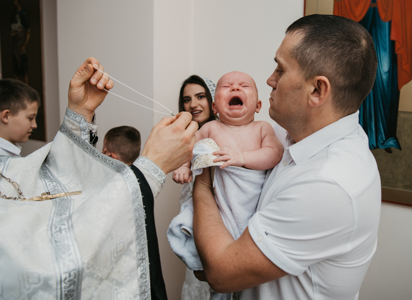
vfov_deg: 41.7
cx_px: 239
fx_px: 395
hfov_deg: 54.8
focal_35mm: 34
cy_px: 141
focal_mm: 27
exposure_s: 1/160
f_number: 4
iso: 125
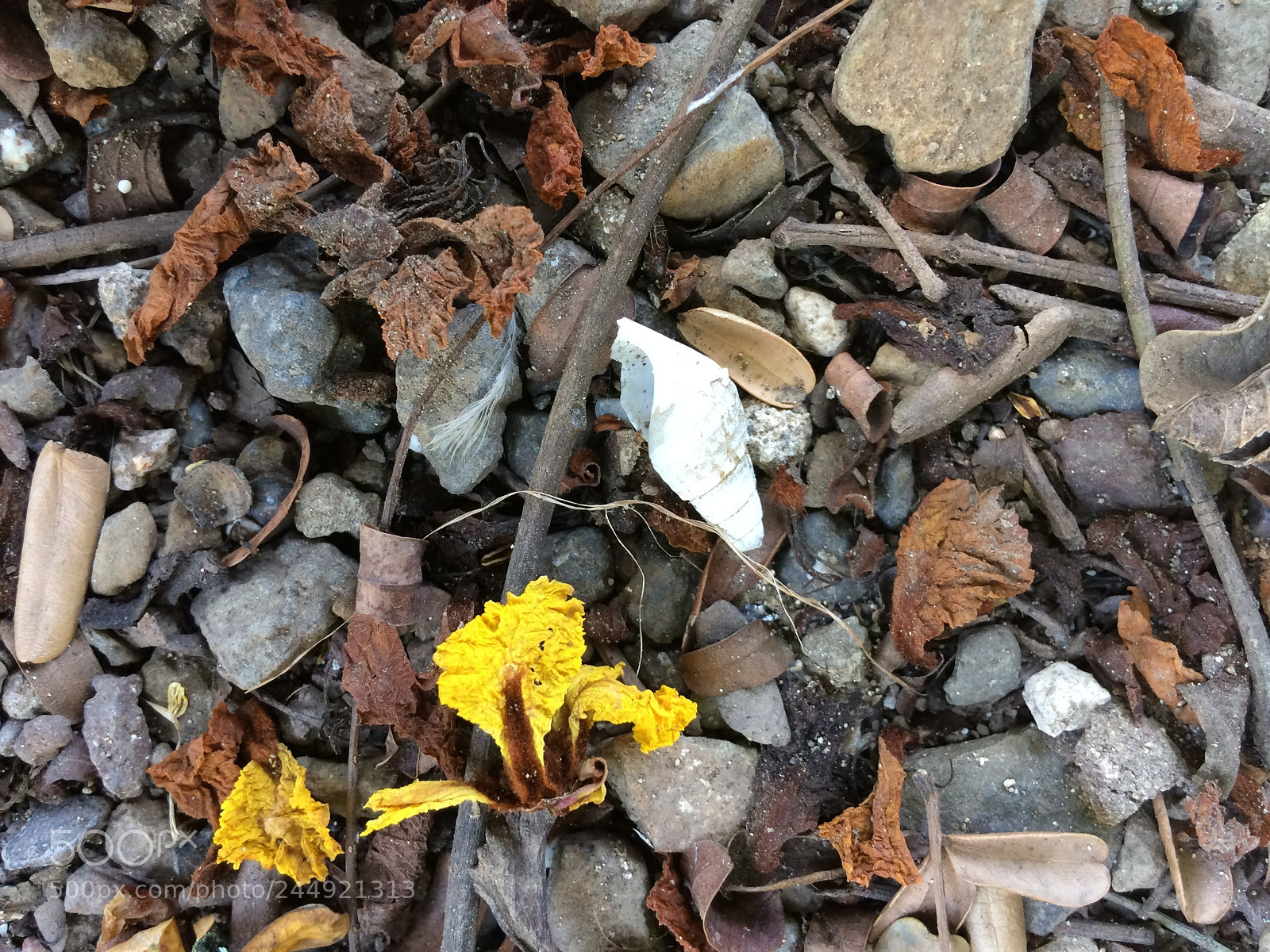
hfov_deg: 61.7
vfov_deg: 48.2
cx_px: 635
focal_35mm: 29
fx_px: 1064
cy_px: 476
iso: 50
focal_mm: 4.15
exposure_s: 1/33
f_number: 2.2
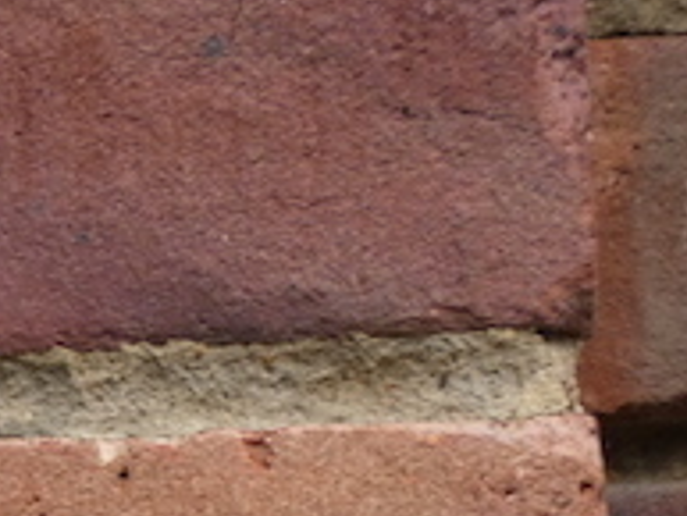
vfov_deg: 3.1
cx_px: -406
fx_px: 9413
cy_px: 890
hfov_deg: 4.2
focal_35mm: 474
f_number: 5.2
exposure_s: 1/125
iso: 160
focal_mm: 22.4
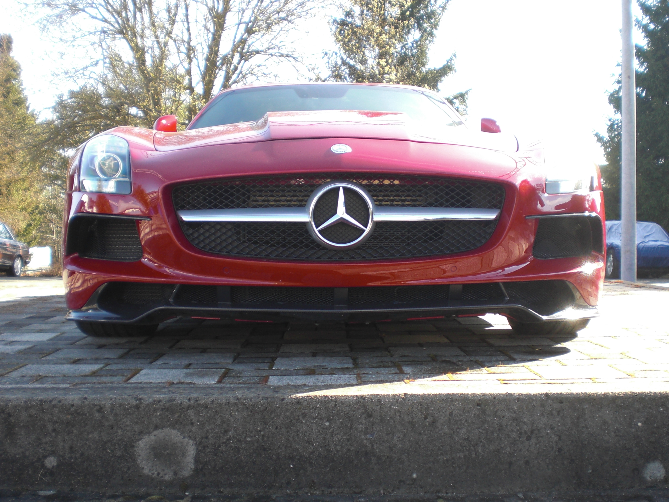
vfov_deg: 31.5
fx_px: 889
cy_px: 288
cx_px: 362
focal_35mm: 46
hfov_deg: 41.2
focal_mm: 6.3
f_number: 3.1
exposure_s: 1/125
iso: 64
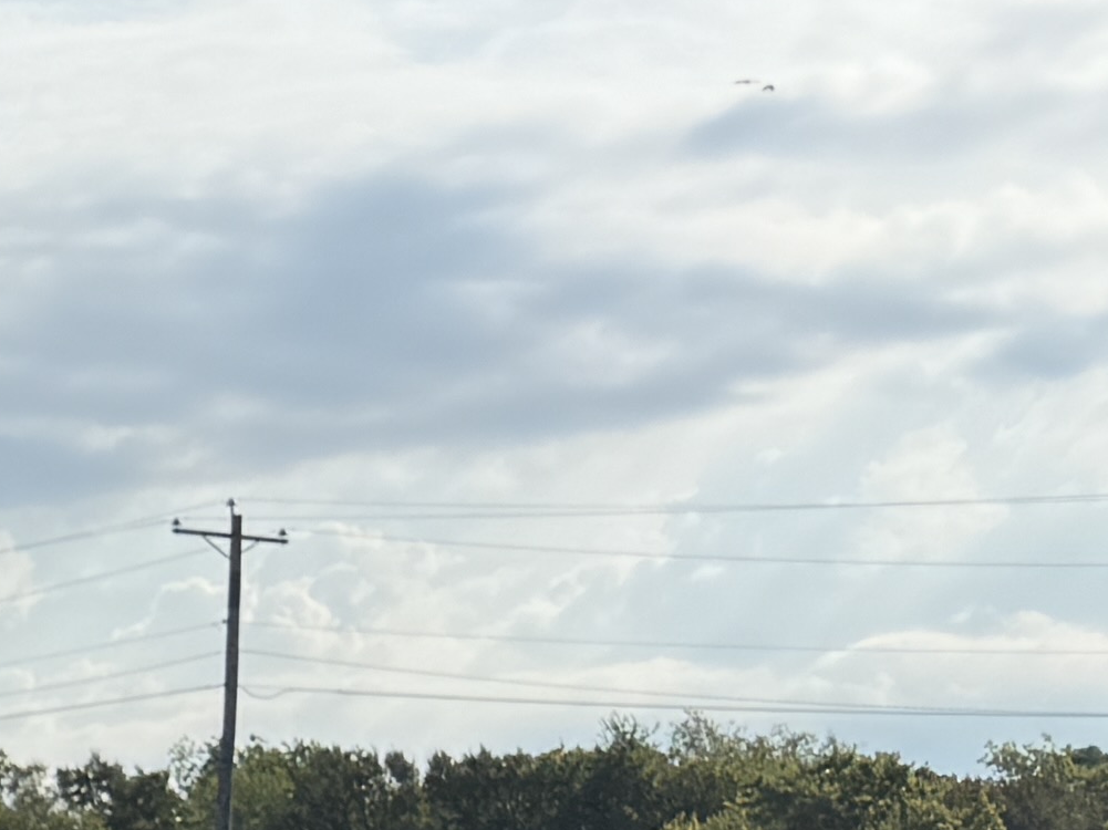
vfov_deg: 10.5
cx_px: -1867
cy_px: 1241
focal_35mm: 137
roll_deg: -1.7
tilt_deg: -1.8
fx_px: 4384
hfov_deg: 11.1
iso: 125
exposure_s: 1/9091
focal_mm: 6.76
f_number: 1.78
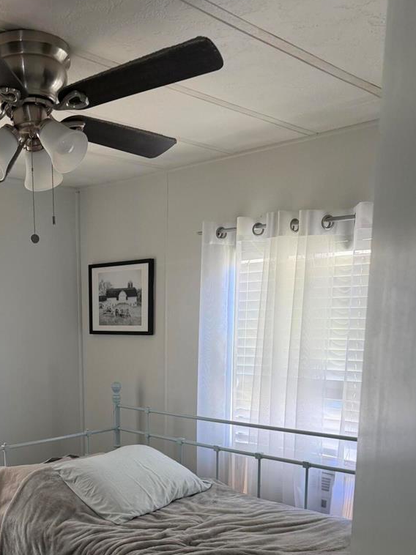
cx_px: 100
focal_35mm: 38
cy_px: 428
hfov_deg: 36.7
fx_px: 609
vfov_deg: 46.9
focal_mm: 6.76
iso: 200
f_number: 1.78
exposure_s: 1/60
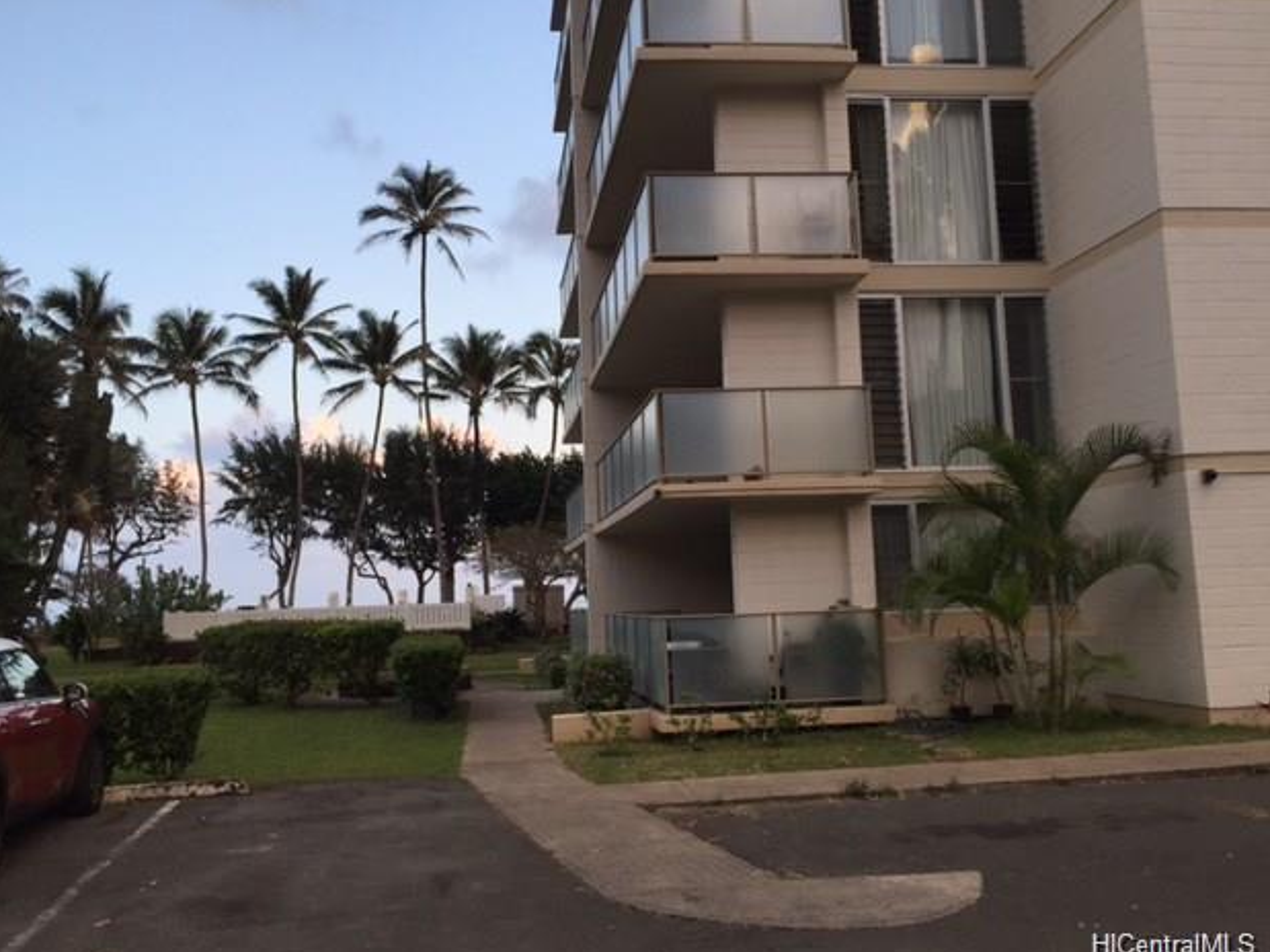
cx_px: 616
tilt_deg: +8.3
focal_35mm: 30
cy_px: 472
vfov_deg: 46.8
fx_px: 1100
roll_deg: +0.1
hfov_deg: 60.0
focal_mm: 4.15
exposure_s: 1/295
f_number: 2.2
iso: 32
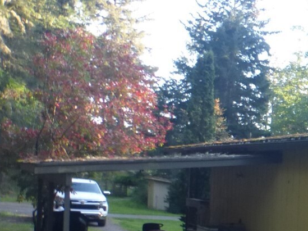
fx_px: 622
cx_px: 420
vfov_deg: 20.6
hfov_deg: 23.8
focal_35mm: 70
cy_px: 198
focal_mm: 4.3
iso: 160
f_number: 3.3
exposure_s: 1/60
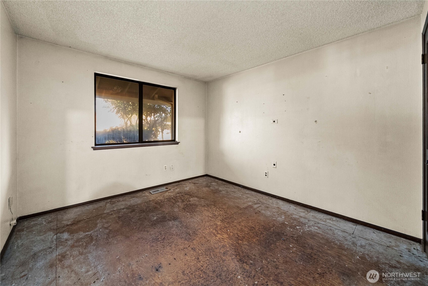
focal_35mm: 13
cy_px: 143
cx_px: 214
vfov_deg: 85.5
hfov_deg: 108.3
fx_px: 155
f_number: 7.1
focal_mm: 13
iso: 6400
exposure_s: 1/6
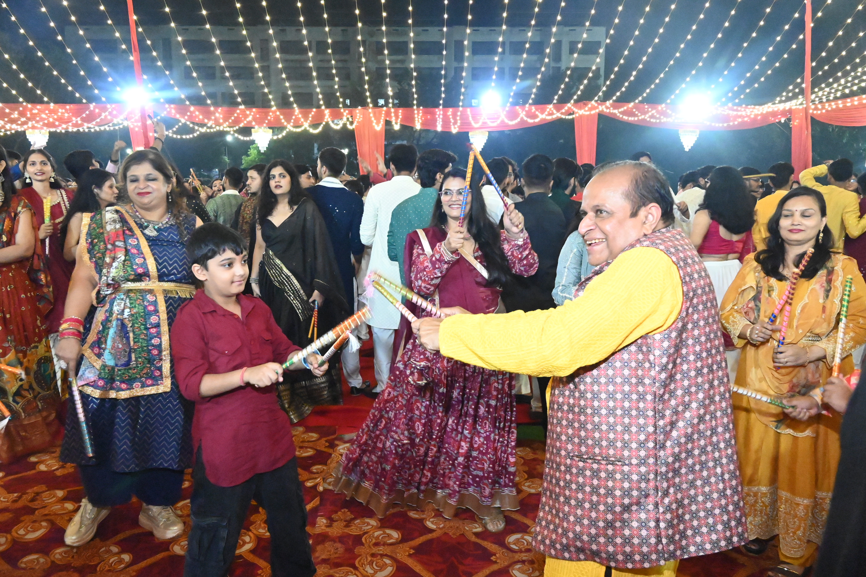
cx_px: 433
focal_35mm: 27
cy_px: 288
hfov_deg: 67.4
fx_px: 649
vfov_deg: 47.9
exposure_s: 1/80
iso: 16000
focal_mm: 18
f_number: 7.1
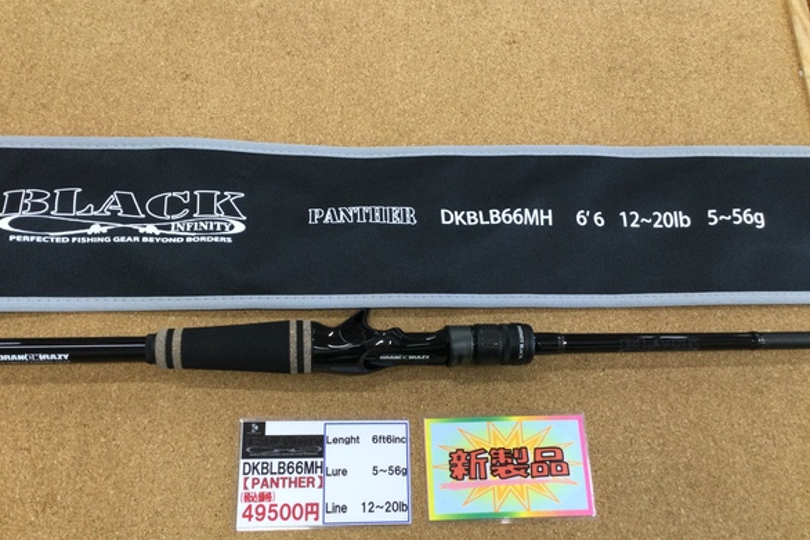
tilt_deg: -71.2
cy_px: 307
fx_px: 743
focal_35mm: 33
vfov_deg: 39.9
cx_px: 401
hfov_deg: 57.2
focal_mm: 3.3
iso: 40
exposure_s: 1/30
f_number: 2.4
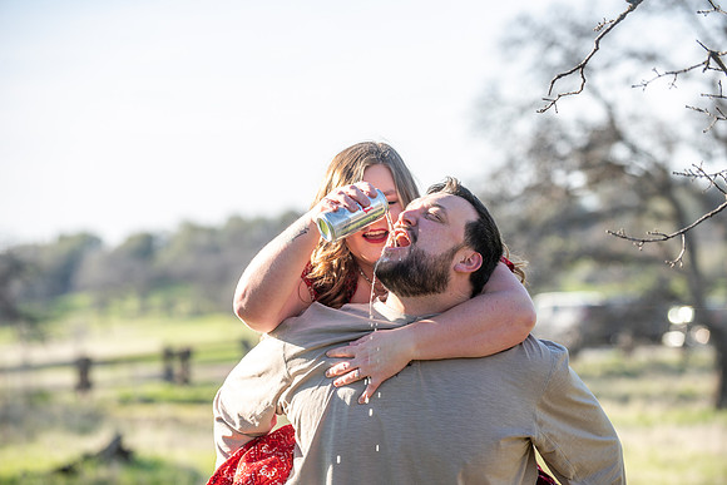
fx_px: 2727
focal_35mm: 135
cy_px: 242
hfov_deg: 15.2
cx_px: 364
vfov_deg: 10.2
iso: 50
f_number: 4
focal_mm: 135
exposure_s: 1/250
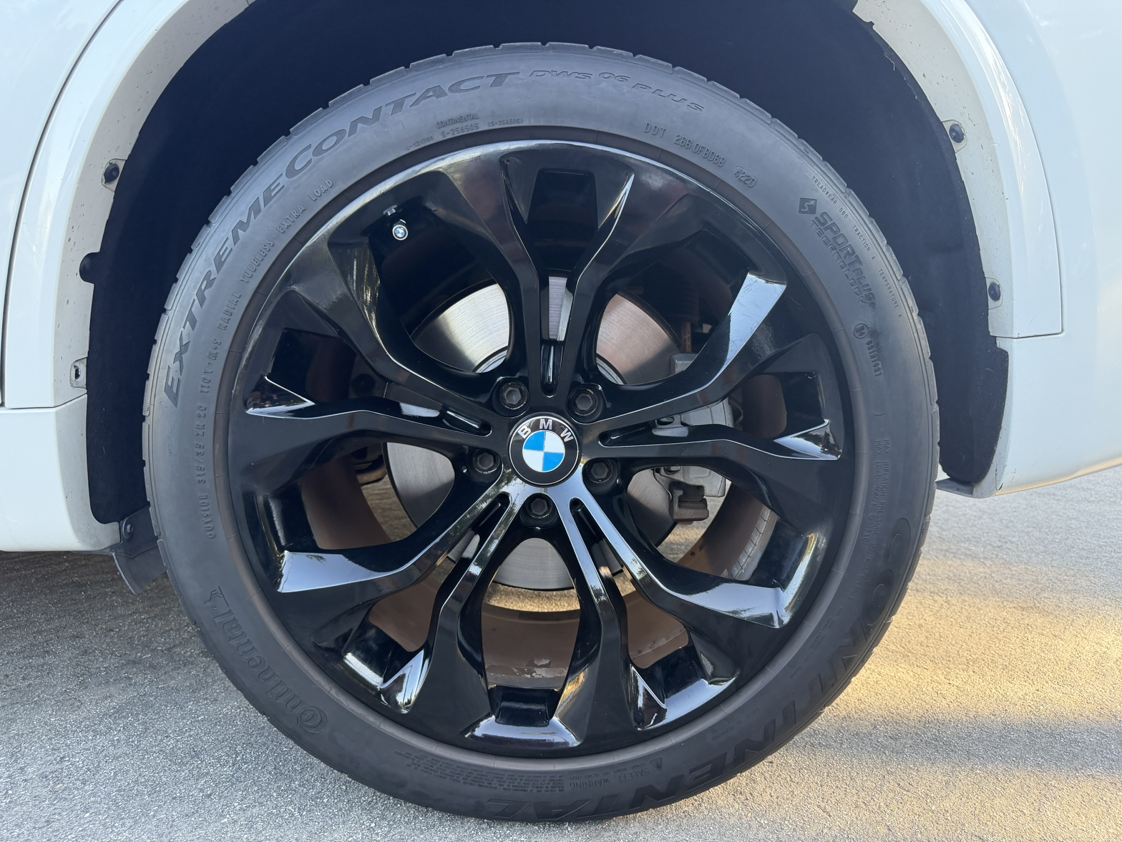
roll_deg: -3.1
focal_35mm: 24
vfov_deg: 56.8
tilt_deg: -5.8
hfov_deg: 71.6
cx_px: 561
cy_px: 421
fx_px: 778
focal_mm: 6.76
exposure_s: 1/220
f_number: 1.78
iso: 200
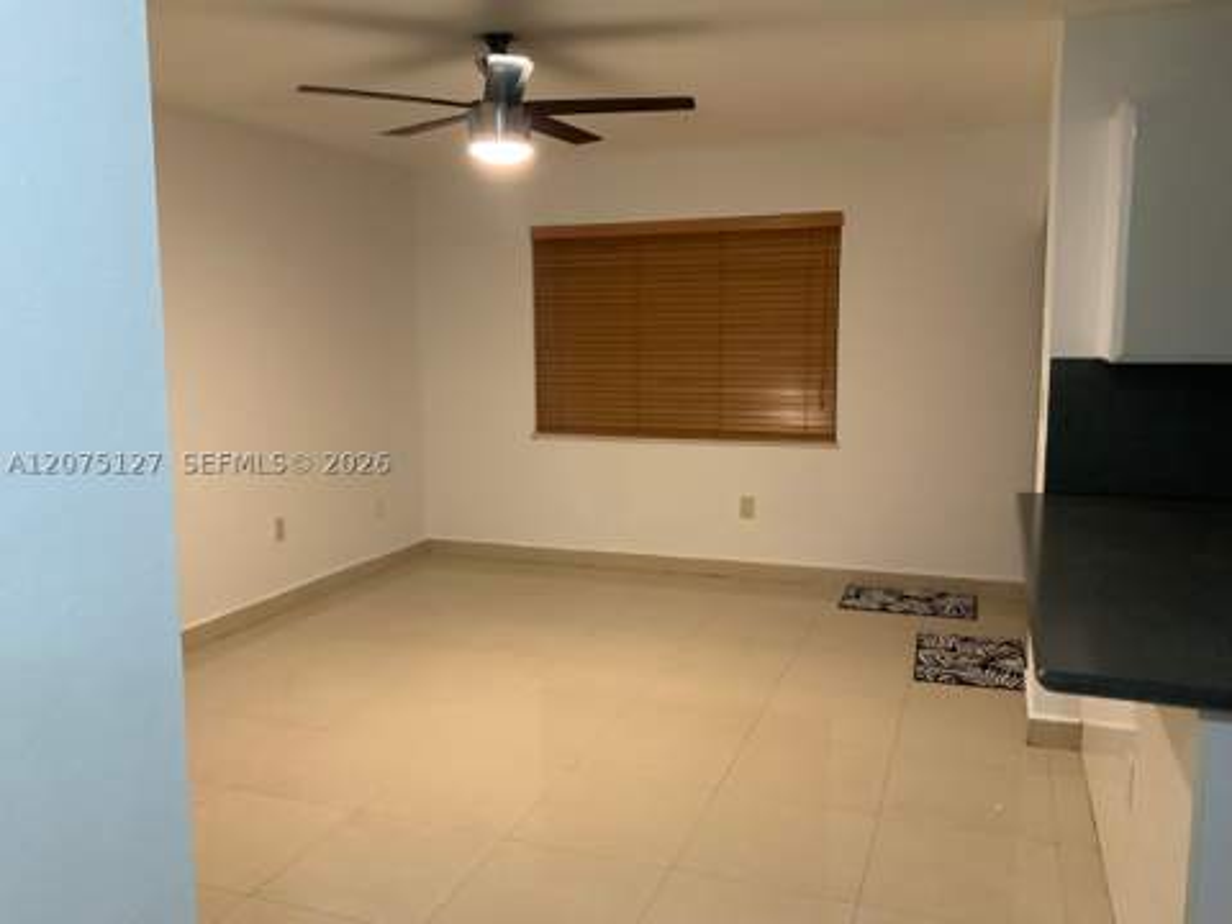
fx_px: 1032
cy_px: 462
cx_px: 616
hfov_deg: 61.7
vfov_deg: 48.2
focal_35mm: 29
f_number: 1.8
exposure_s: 1/40
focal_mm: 3
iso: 250
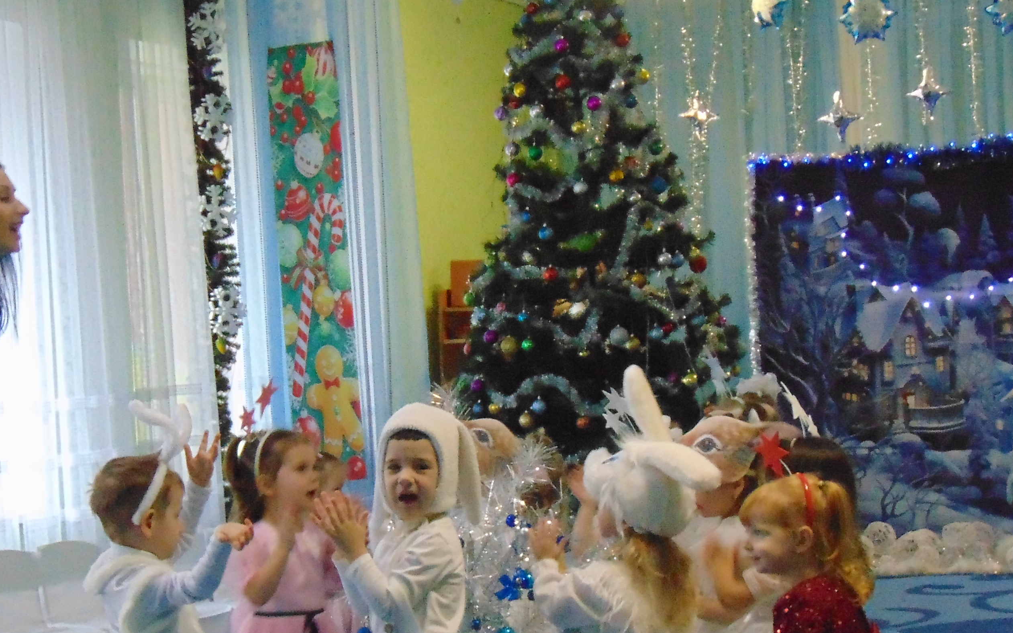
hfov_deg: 22.5
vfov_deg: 14.2
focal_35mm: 92
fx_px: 2540
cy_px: 401
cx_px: 415
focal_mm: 10.8
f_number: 3.6
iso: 800
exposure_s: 1/40
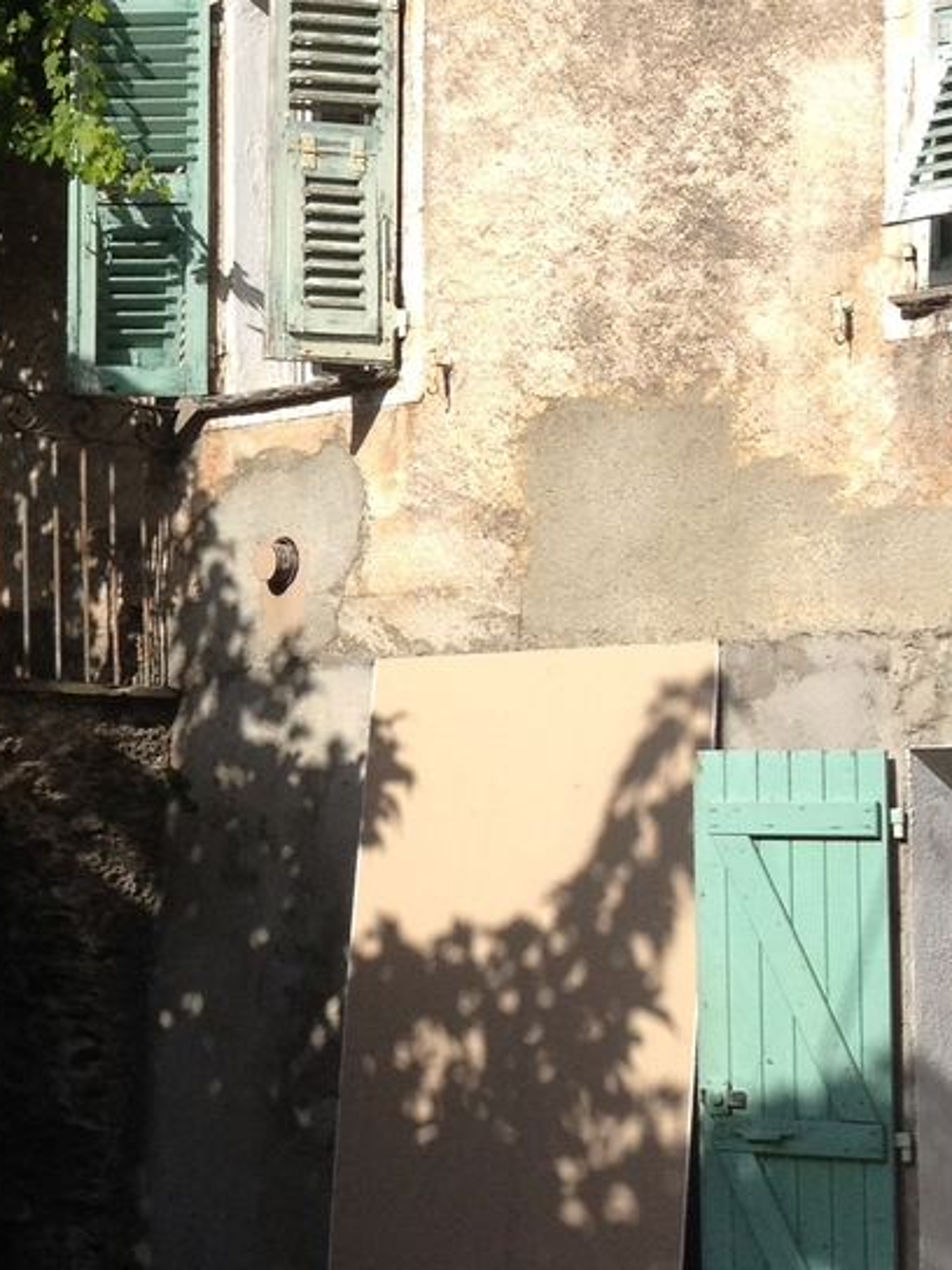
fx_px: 3777
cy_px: 560
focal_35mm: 103
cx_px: -238
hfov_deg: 13.9
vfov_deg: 19.1
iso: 64
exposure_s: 1/1453
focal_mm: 4.28
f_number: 2.4
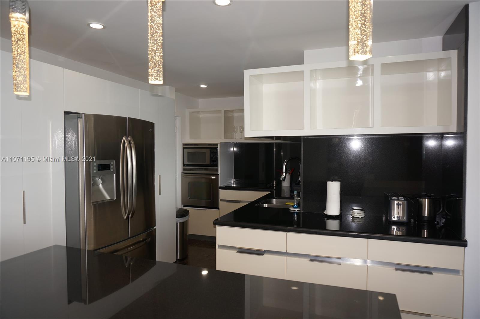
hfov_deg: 73.8
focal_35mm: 24
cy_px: 160
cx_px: 240
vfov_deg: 53.0
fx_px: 320
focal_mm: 16
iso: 100
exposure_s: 1/60
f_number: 4
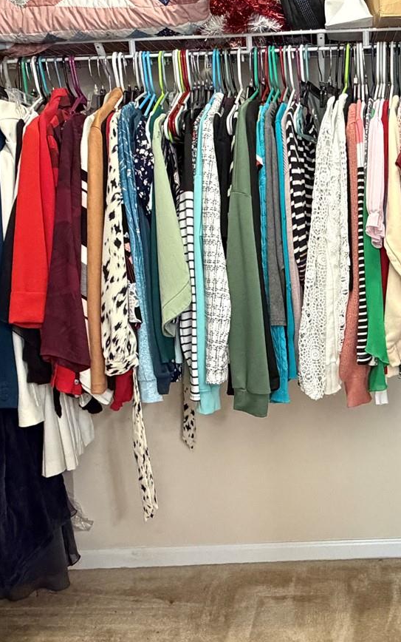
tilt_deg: -10.9
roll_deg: +2.5
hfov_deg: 35.0
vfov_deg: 55.3
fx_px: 612
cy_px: 323
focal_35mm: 35
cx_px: 330
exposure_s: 1/60
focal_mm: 2.22
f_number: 2.2
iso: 1000
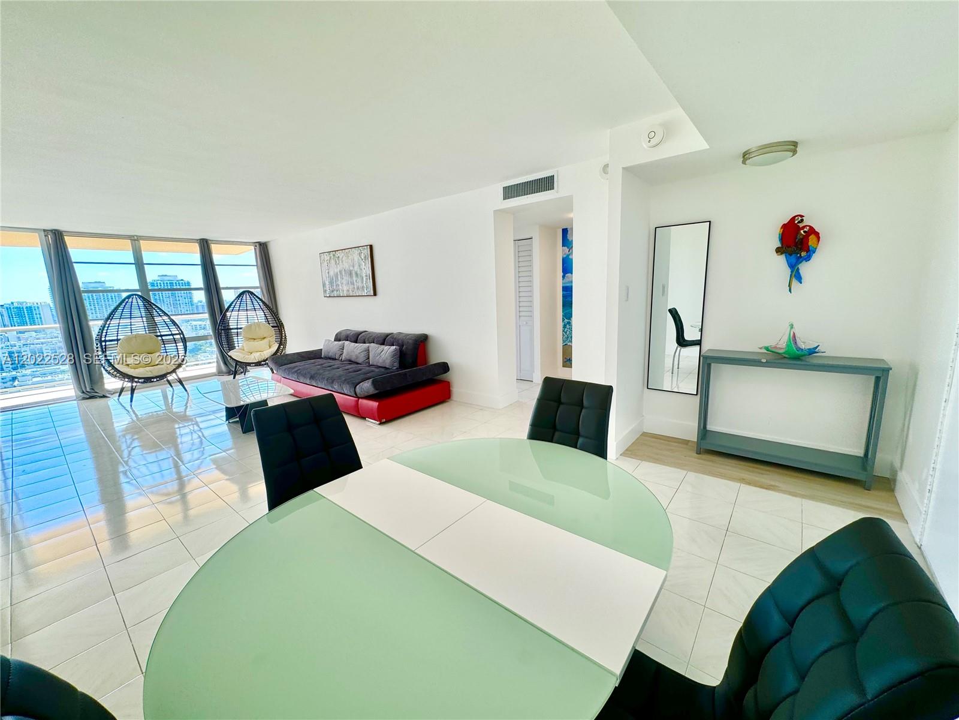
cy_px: 360
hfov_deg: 102.1
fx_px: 388
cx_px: 480
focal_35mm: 14
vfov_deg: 85.7
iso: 40
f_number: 2.2
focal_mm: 2.22
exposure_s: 1/149
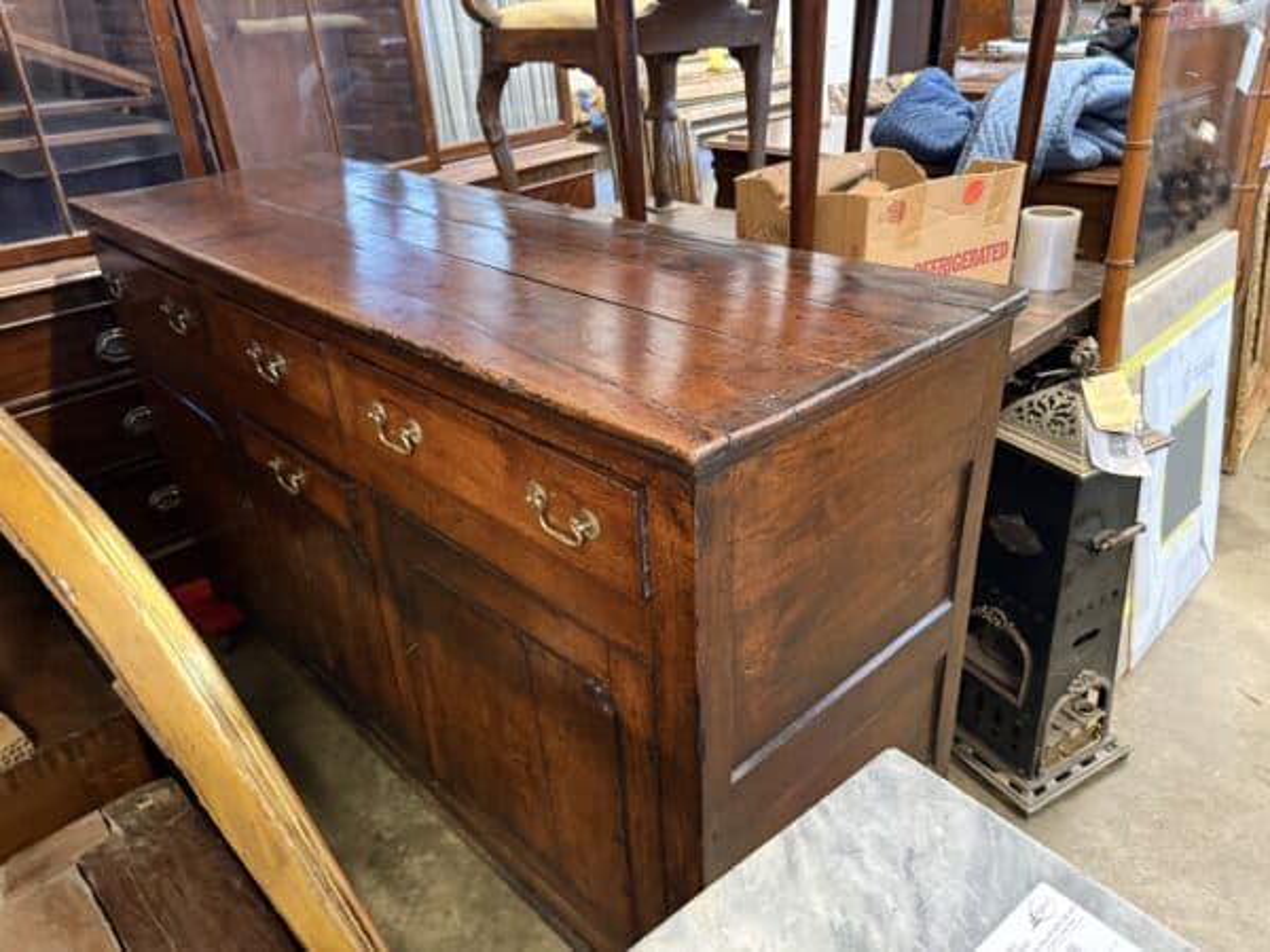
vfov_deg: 56.8
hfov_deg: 71.6
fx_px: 881
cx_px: 635
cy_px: 476
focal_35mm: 24
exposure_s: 1/40
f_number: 1.78
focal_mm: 6.76
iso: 800
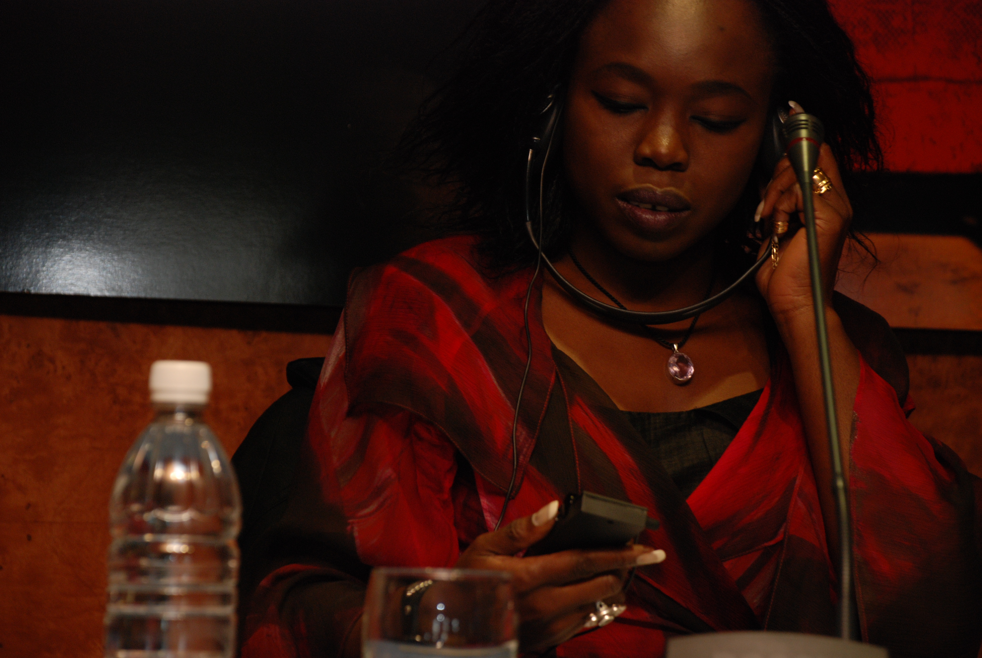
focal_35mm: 128
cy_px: 329
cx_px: 491
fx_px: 3482
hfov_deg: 16.1
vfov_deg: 10.8
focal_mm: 85
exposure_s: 1/60
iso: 400
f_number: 5.6
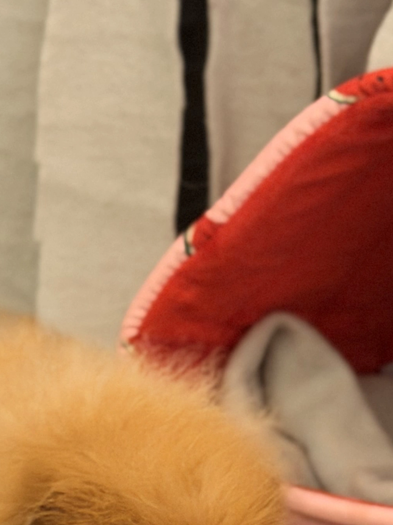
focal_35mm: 144
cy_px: 547
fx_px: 2180
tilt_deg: -18.1
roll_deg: +1.2
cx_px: 51
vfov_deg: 13.5
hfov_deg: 10.3
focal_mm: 6.76
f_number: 1.78
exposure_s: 1/26
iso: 800
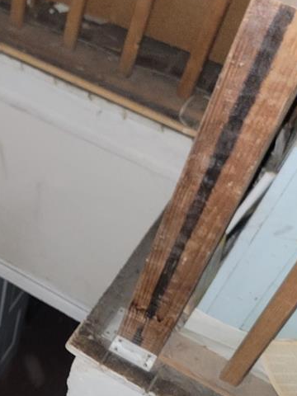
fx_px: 686
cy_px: 285
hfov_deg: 22.5
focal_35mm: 60
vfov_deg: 31.7
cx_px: -59
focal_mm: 6.7
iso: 160
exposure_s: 1/9.99
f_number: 1.8
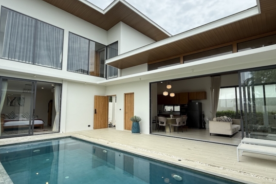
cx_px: 138
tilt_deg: +6.5
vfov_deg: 77.3
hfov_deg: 100.4
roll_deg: -1.5
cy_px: 95
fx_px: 115
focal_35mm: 15
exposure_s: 1/658
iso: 50
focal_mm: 2.22
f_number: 2.2
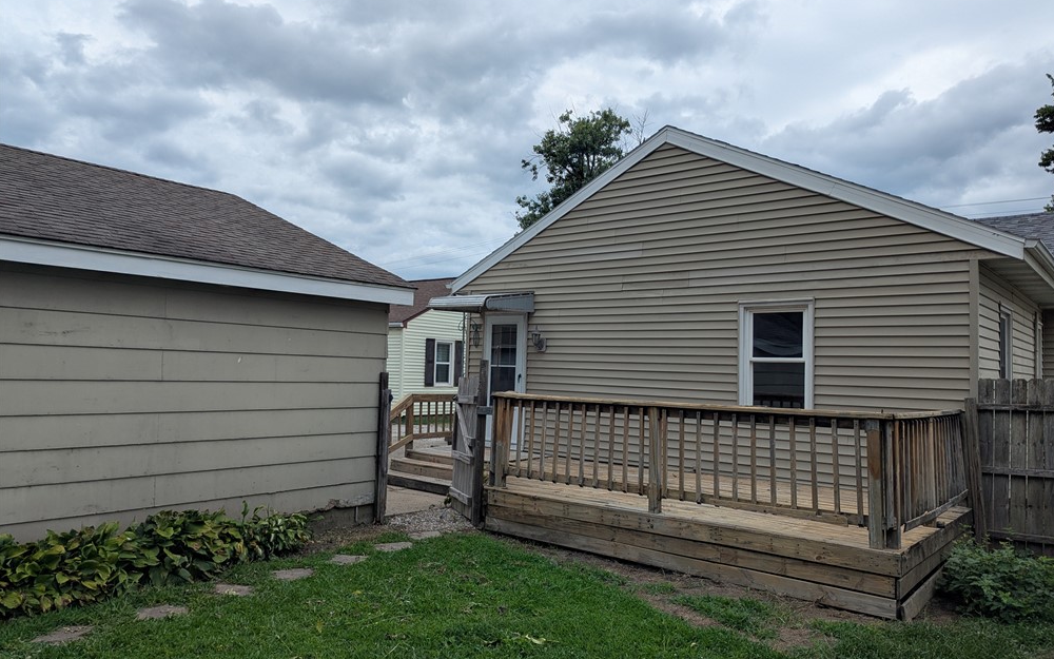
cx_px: 535
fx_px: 747
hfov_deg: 70.4
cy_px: 355
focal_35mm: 26
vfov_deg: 47.6
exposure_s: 1/1167
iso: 43
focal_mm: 6.81
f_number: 1.85
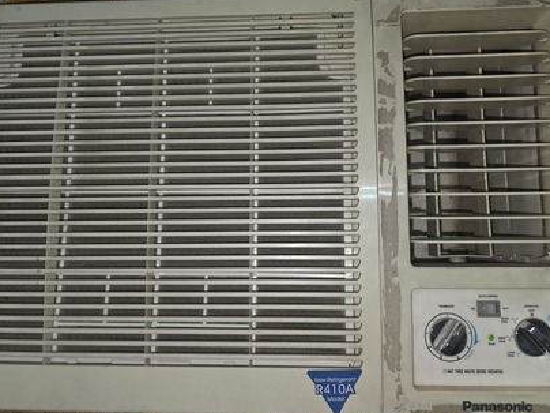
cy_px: 198
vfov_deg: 53.0
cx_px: 276
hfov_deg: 67.3
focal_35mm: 26
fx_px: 413
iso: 40
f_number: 1.7
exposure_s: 1/60
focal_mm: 6.3
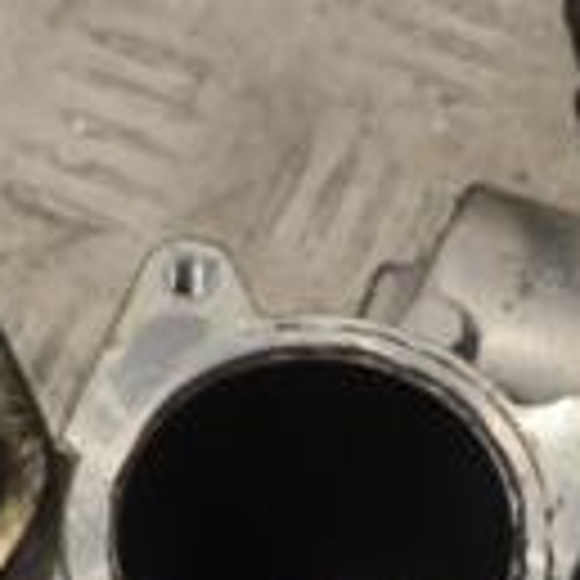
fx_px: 3374
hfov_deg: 9.8
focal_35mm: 178
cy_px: 396
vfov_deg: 9.8
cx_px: 396
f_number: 4.5
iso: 100
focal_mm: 30
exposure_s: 1/50
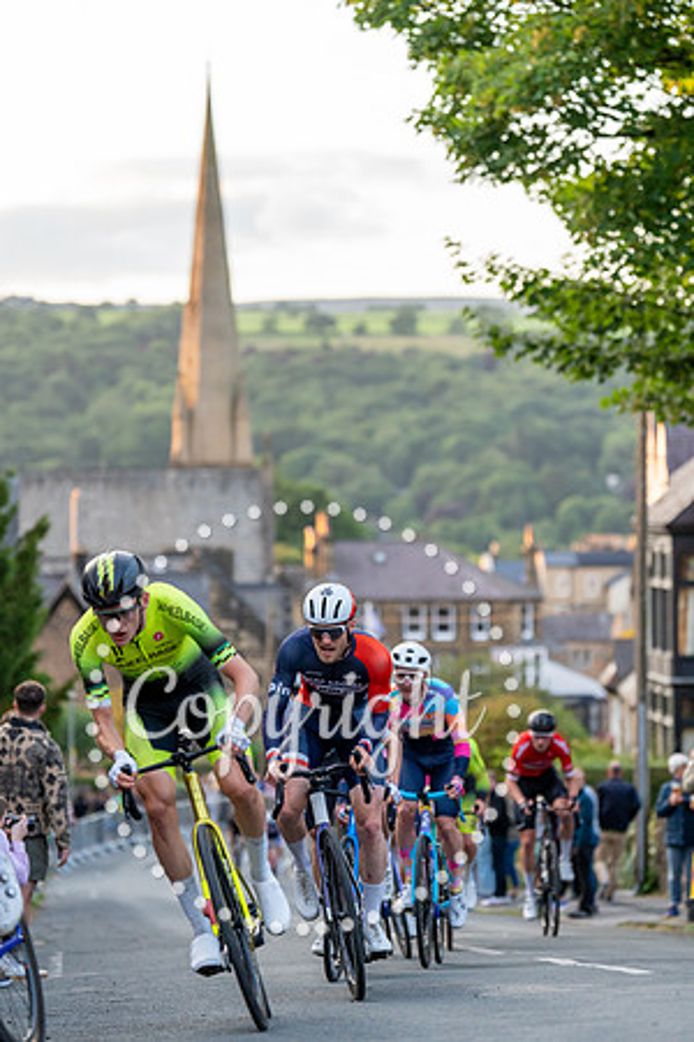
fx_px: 3412
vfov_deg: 17.3
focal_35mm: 118
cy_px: 521
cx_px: 347
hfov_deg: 11.6
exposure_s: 1/1000
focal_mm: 118
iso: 2000
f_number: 2.8
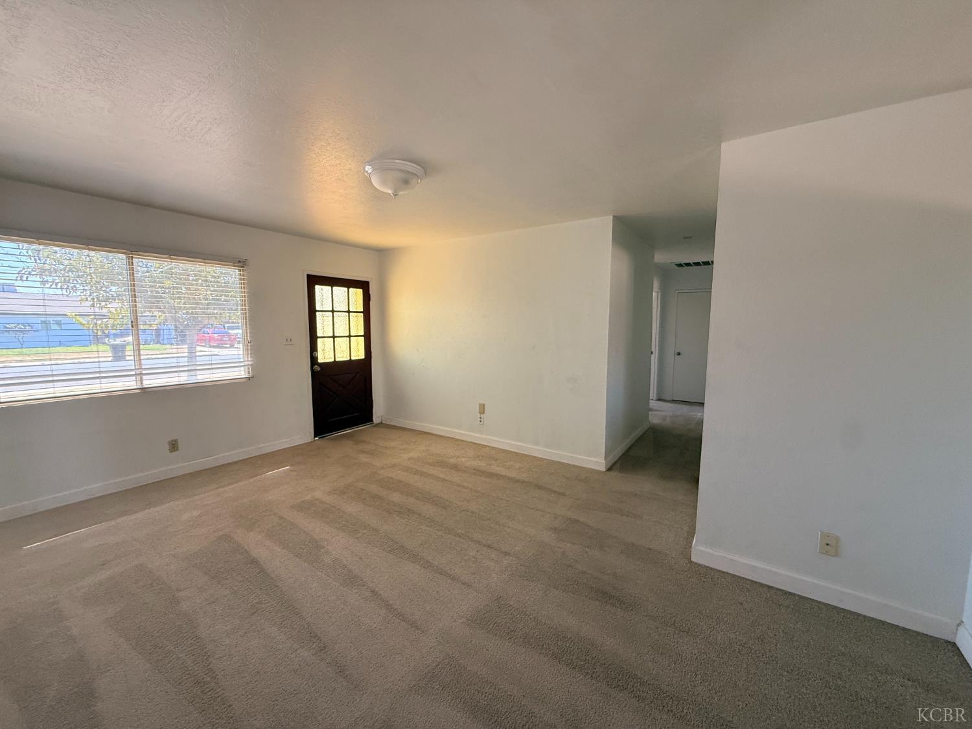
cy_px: 364
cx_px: 486
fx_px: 393
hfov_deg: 102.1
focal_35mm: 14
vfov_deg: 85.7
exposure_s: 1/99
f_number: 2.2
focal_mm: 2.22
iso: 200
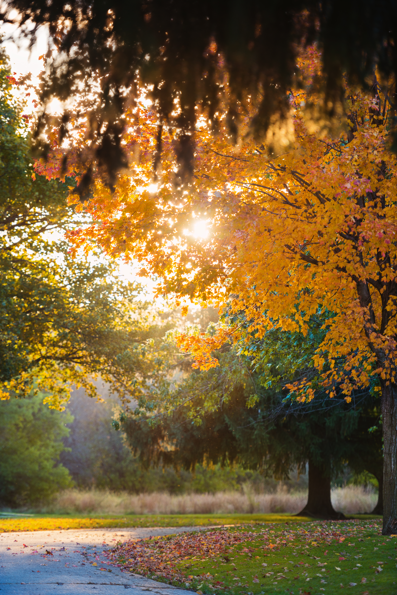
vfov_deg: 13.2
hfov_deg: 8.9
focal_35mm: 155
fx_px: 2562
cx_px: 198
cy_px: 298
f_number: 2.8
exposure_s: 1/160
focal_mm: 155
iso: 200
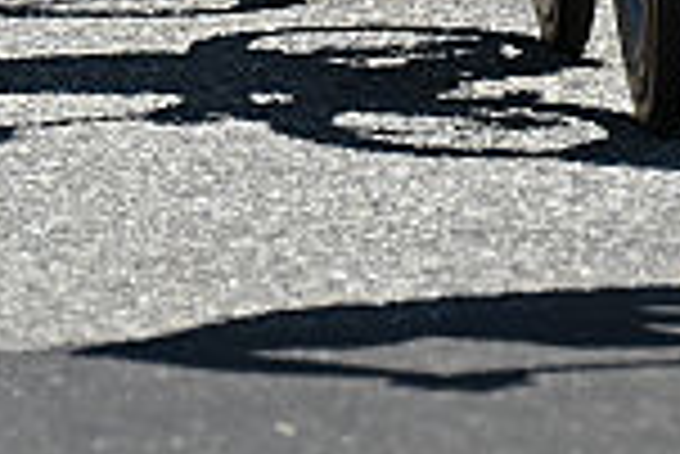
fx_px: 38475
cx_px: 90
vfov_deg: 0.7
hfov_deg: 1.0
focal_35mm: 2035
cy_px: -1052
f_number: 3.5
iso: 250
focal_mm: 200
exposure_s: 1/2500
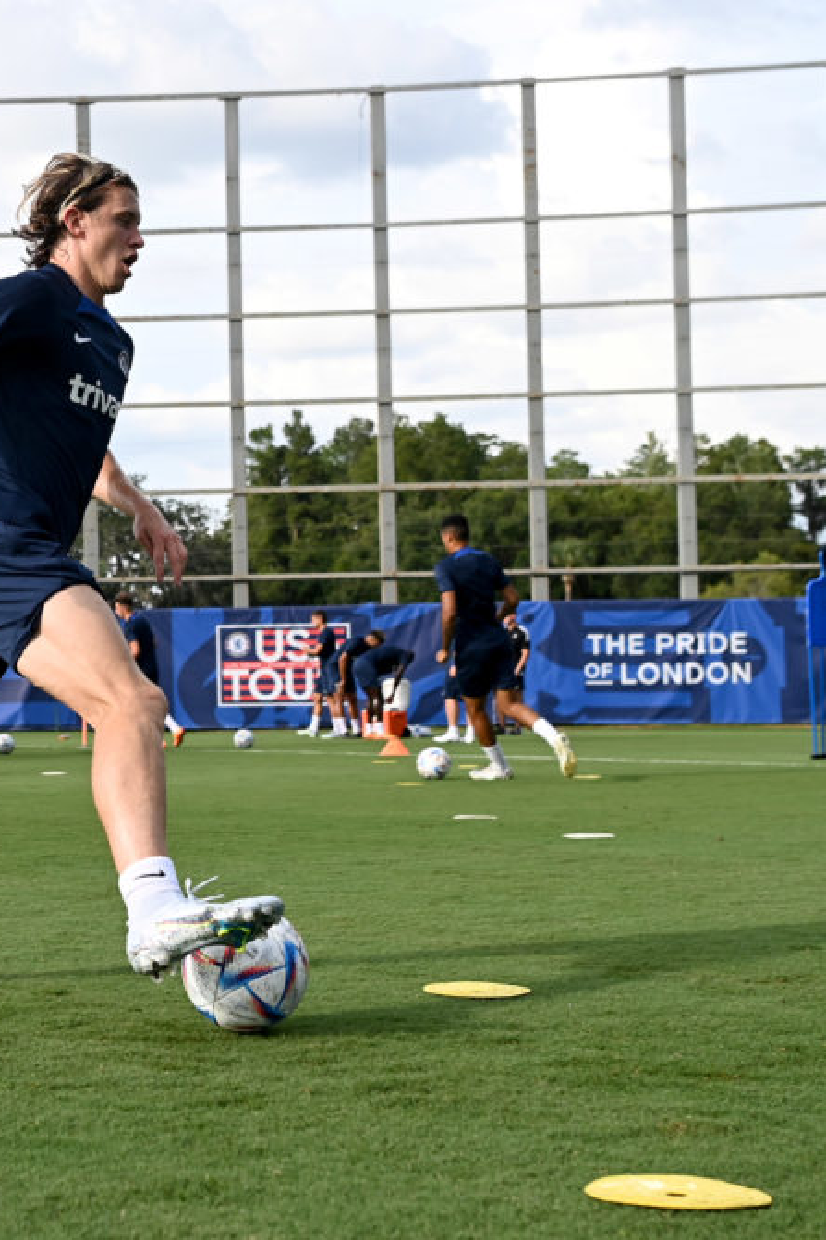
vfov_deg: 34.5
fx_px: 1997
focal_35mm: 58
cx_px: 76
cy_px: 614
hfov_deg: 22.8
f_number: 5.6
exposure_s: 1/1000
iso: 200
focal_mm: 38
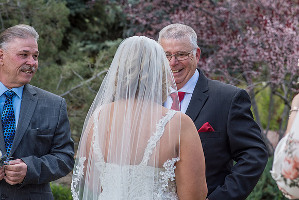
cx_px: 198
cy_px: 67
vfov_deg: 12.1
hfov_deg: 18.1
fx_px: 937
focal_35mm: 113
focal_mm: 85
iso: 320
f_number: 5.6
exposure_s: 1/500
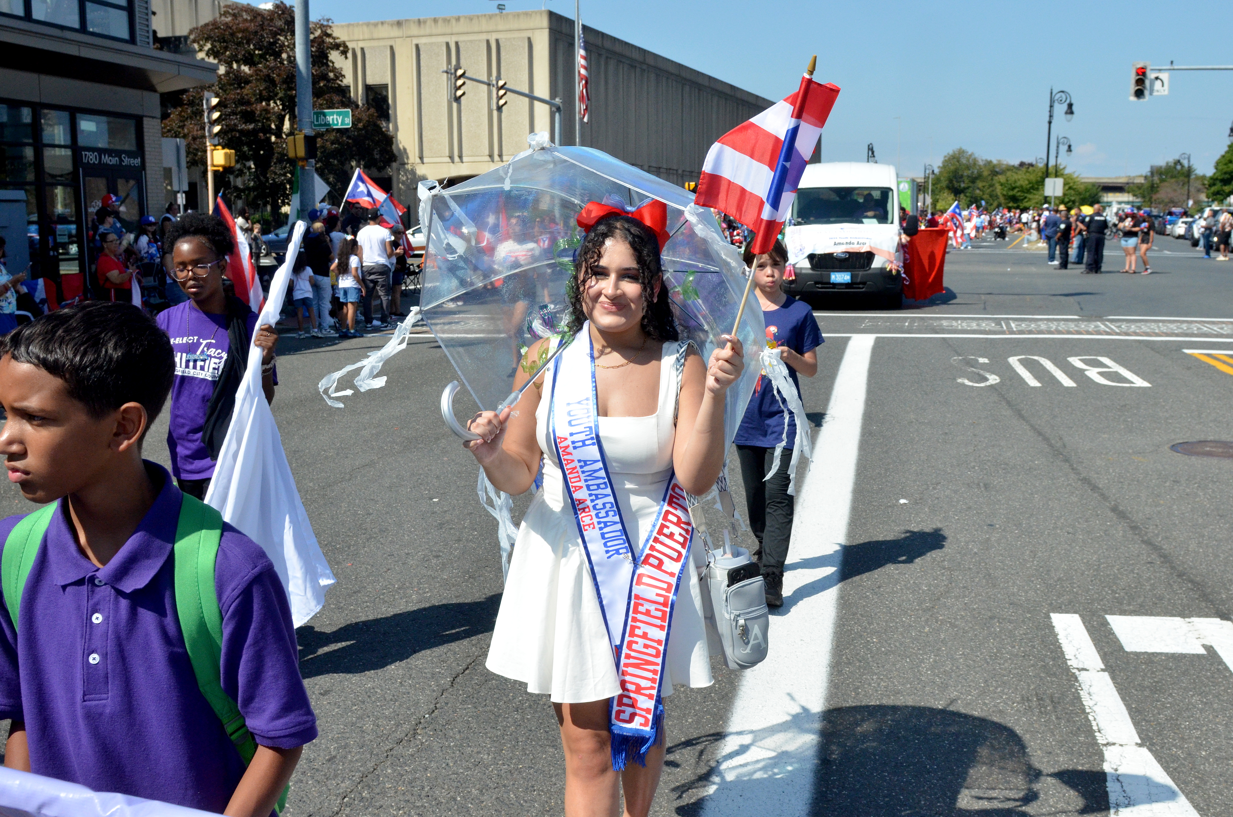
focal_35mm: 36
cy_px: 408
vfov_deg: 36.7
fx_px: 1230
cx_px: 616
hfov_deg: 53.2
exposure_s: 1/2500
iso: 1250
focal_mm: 24
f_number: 9
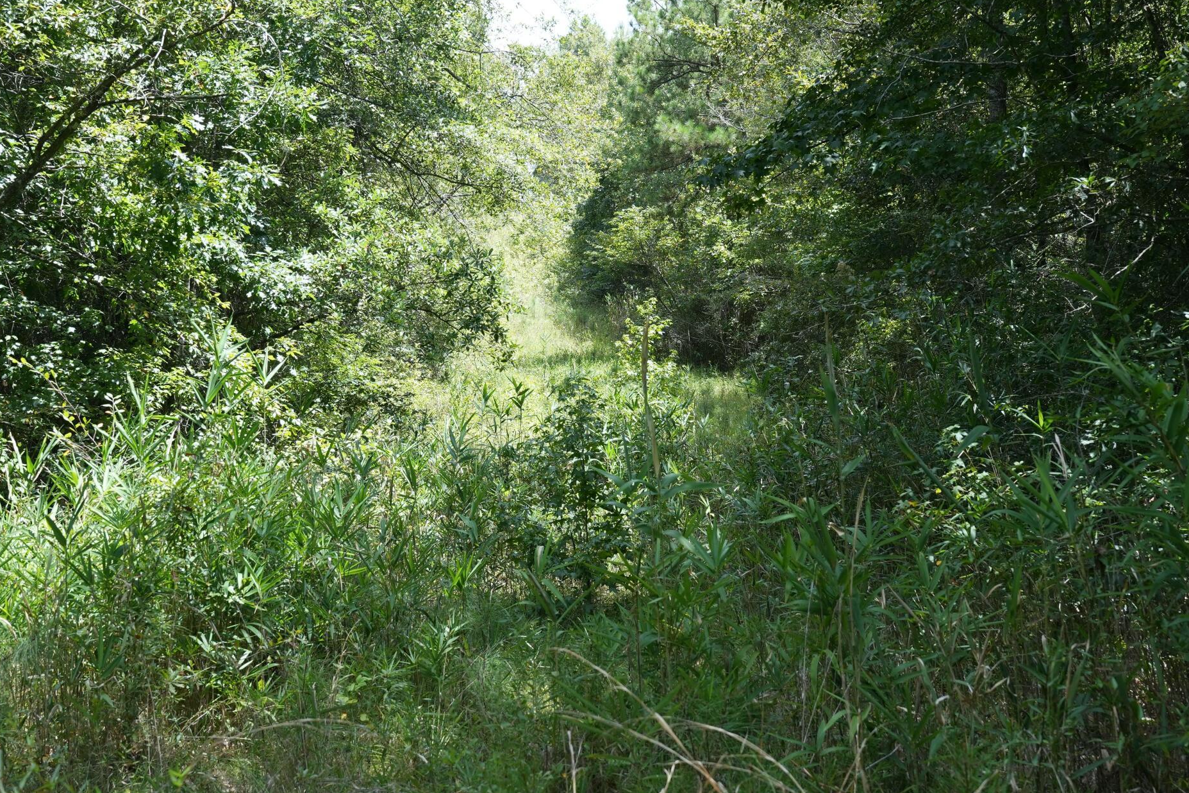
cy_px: 399
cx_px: 511
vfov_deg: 24.6
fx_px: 1816
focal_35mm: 55
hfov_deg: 36.2
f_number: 5.6
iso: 250
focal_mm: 34
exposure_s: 1/200
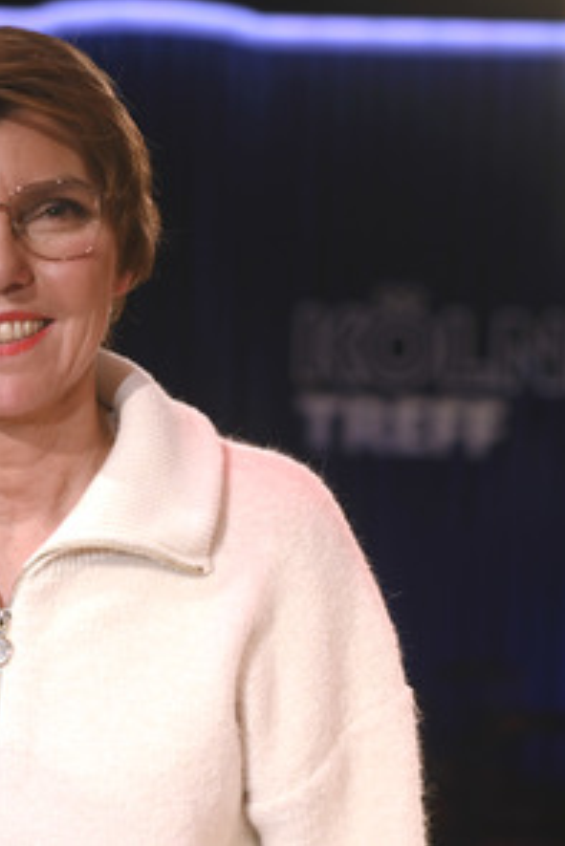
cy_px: 419
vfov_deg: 24.2
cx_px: 16
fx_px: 1975
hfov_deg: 16.0
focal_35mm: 84
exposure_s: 1/250
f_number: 2.8
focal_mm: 55
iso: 1250
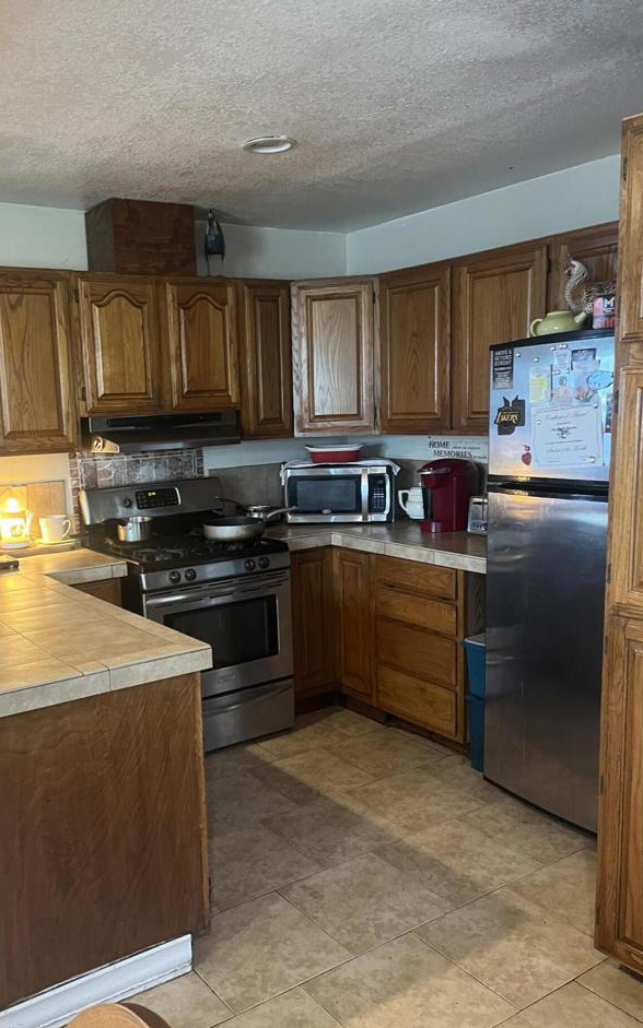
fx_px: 841
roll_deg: +5.1
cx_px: 244
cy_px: 541
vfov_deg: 62.9
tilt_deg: -6.8
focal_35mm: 30
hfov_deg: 41.5
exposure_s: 1/40
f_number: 1.6
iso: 400
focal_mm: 5.1
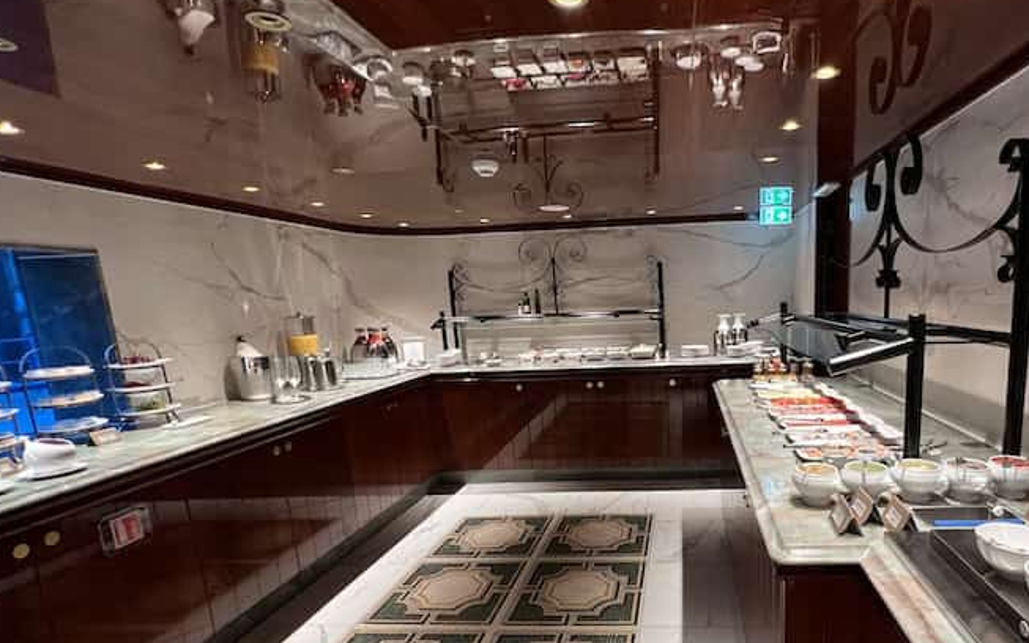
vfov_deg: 61.2
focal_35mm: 19
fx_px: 533
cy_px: 409
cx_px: 648
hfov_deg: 86.2
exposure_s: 1/63
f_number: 1.8
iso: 250
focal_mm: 1.6
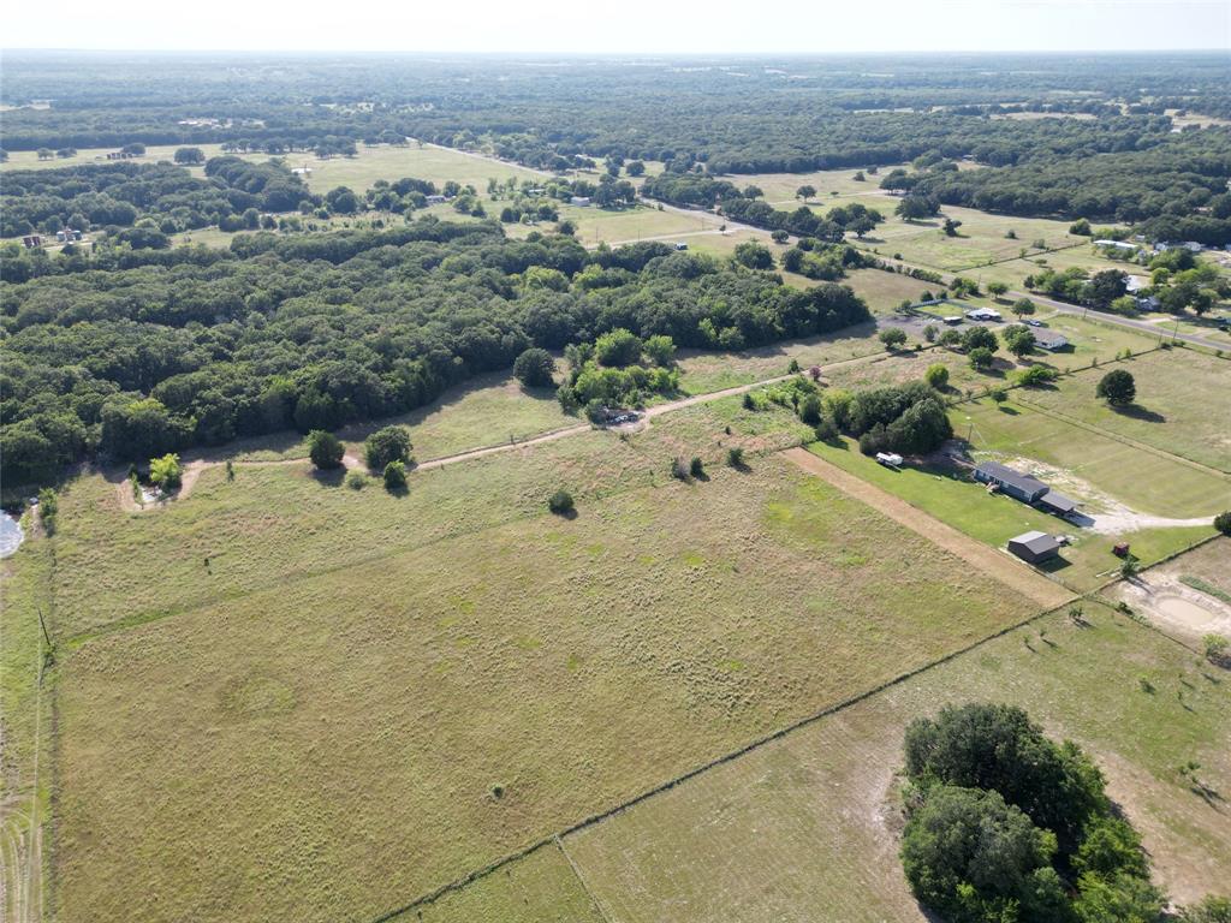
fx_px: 853
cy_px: 462
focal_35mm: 24
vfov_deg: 56.8
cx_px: 616
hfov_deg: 71.6
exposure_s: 1/2000
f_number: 1.7
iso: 200
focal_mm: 6.72
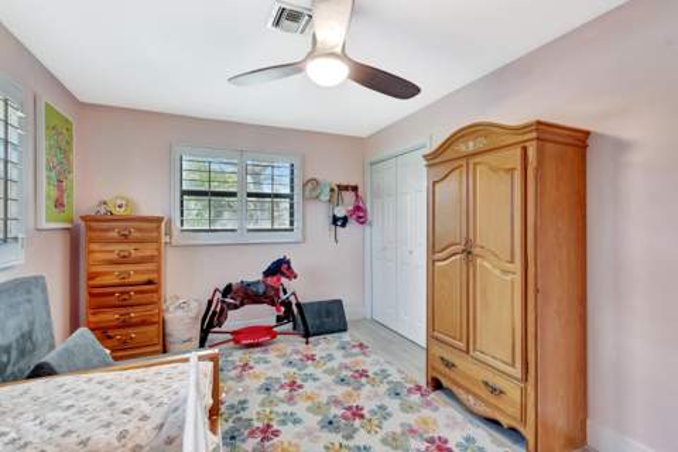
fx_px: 282
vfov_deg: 77.3
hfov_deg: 100.4
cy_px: 226
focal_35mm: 15
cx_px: 339
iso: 2200
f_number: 8
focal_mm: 10
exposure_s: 1/15
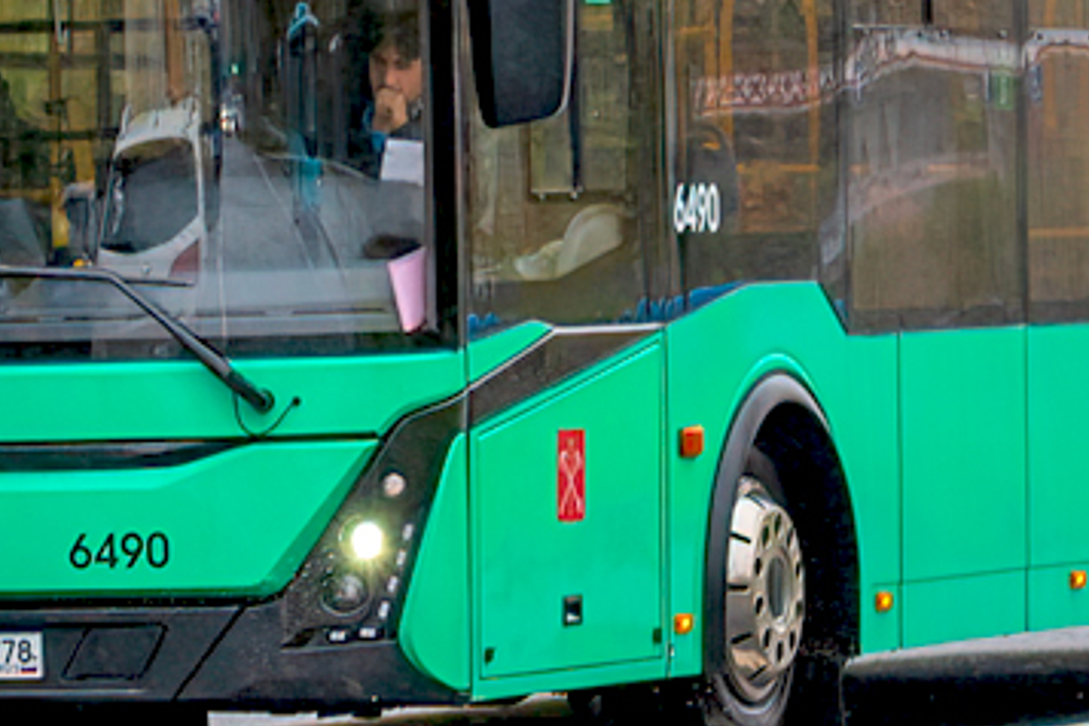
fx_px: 6352
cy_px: -229
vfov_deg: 6.5
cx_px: 461
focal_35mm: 210
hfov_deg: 9.8
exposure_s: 1/200
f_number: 5
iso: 400
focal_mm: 50
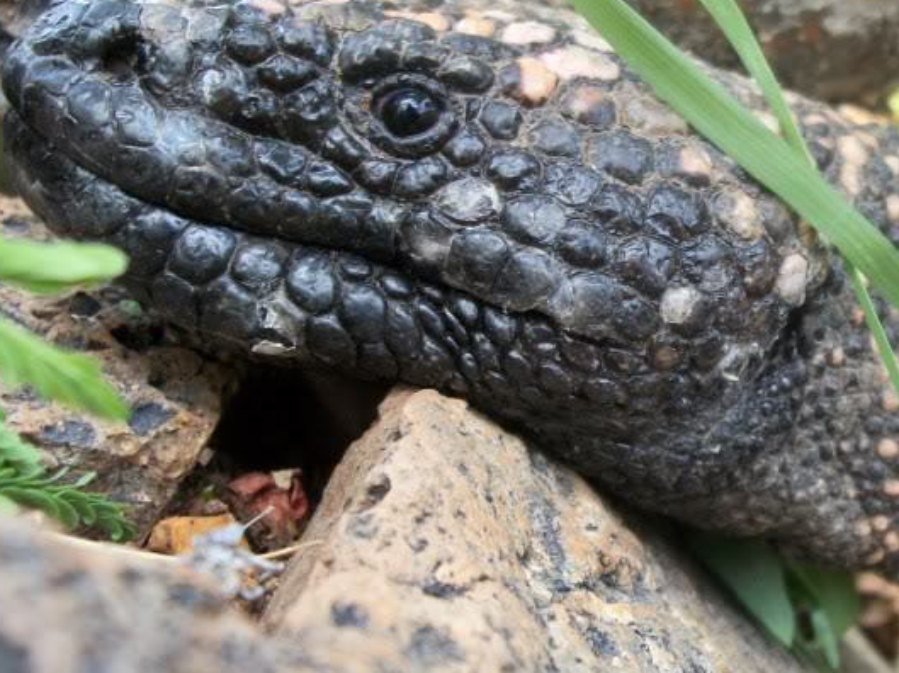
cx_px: 683
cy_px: 355
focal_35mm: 62
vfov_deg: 23.6
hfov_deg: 30.6
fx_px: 1609
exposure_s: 1/100
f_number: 2.9
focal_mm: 5.7
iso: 80
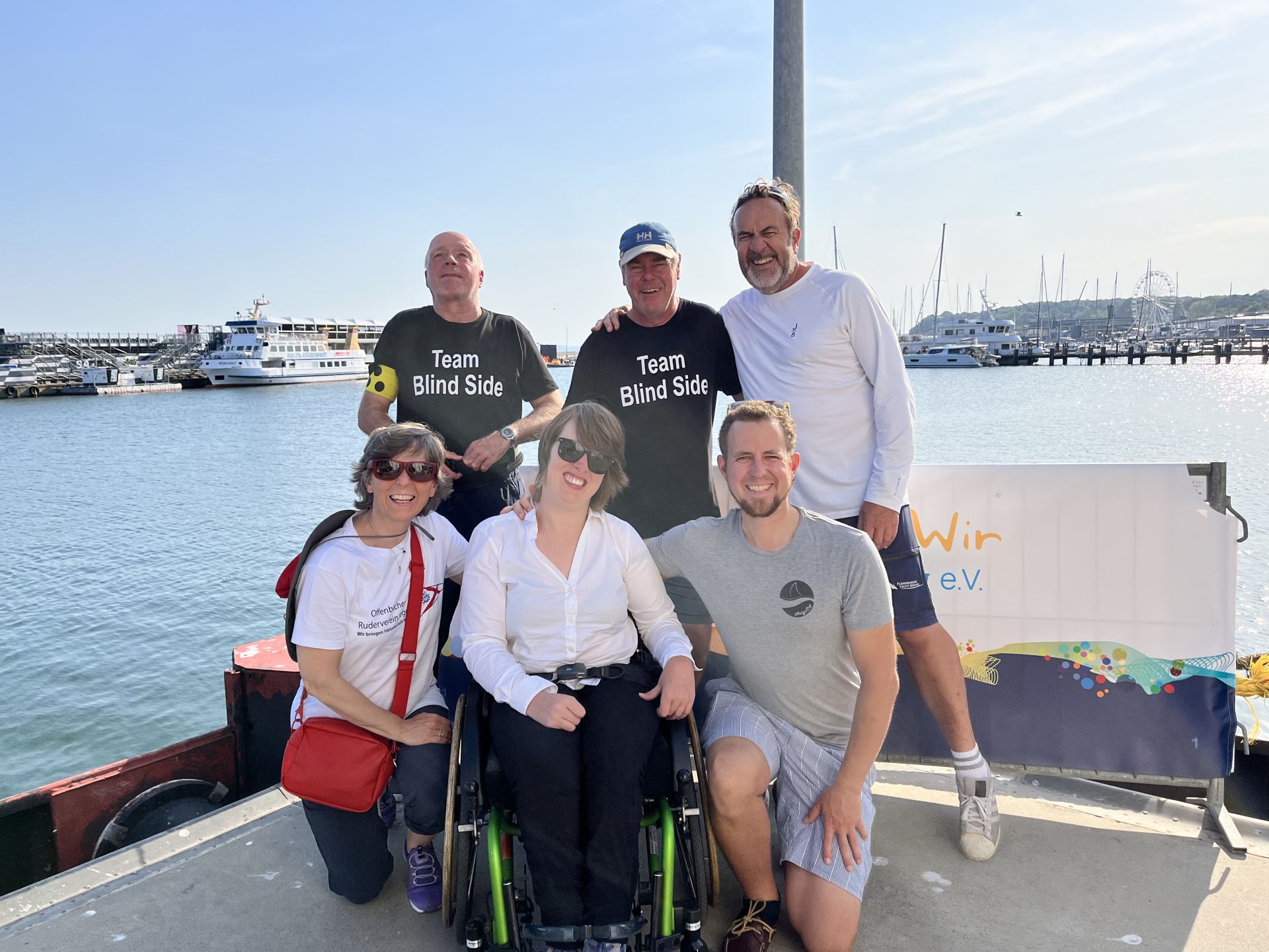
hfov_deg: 67.3
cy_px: 476
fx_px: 953
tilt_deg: -8.4
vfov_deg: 53.1
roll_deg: +1.9
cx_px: 634
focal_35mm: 26
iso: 50
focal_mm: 5.1
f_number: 1.6
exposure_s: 1/5319
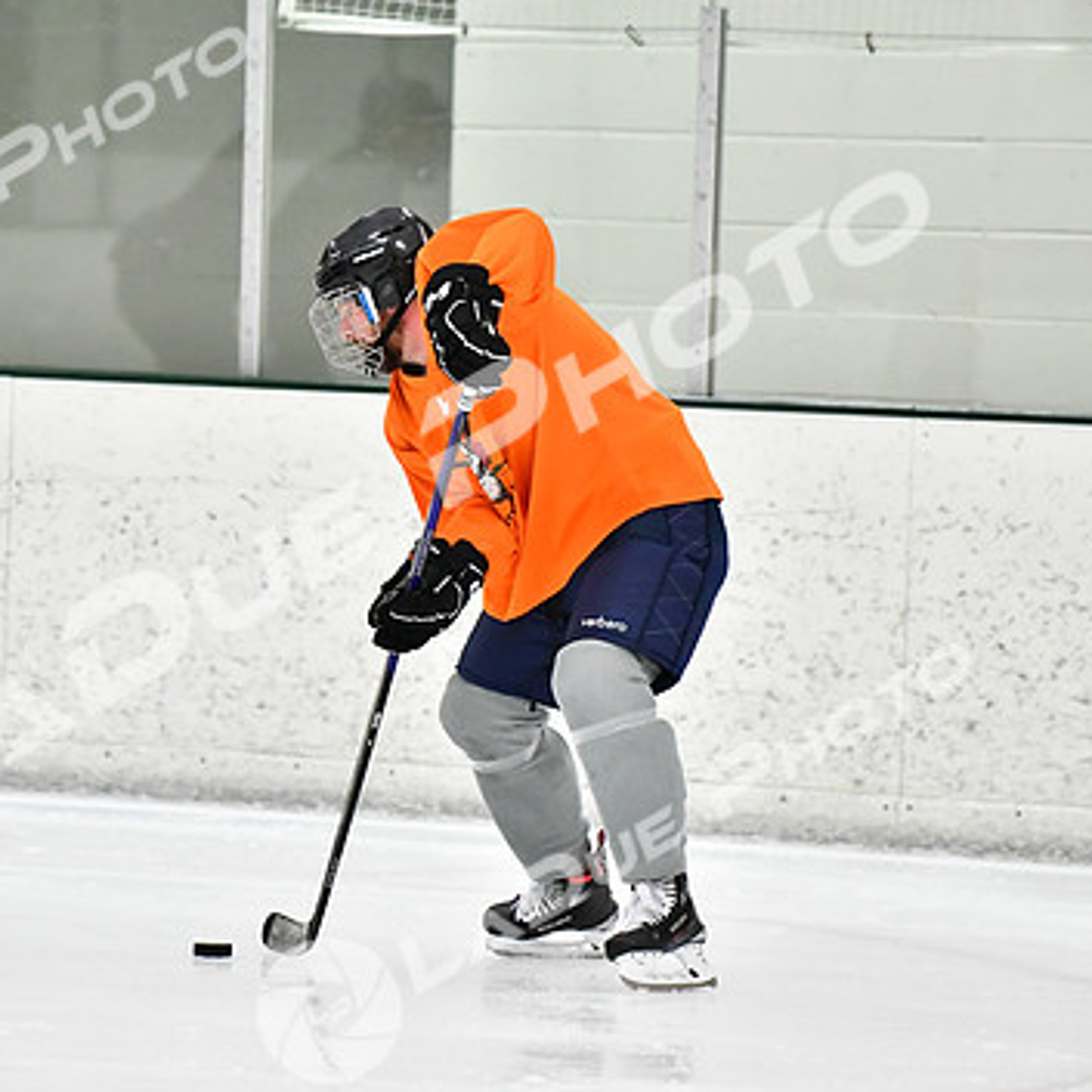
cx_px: 251
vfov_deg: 4.6
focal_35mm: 377
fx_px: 13455
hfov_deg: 4.6
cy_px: 555
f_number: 2.8
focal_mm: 180
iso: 5000
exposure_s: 1/1250
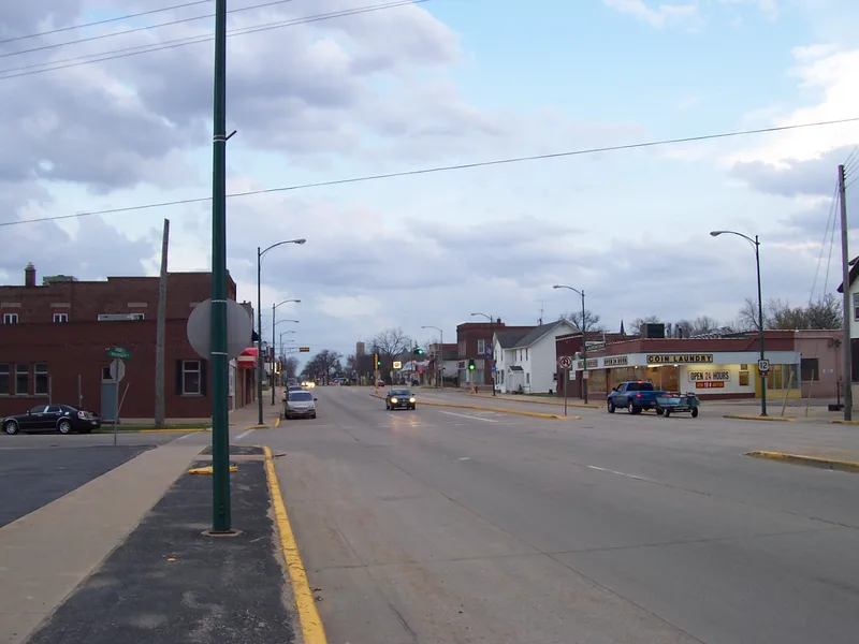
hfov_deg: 50.1
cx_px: 430
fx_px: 918
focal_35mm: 37
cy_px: 322
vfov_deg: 38.7
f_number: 2.8
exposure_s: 1/125
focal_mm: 5.6
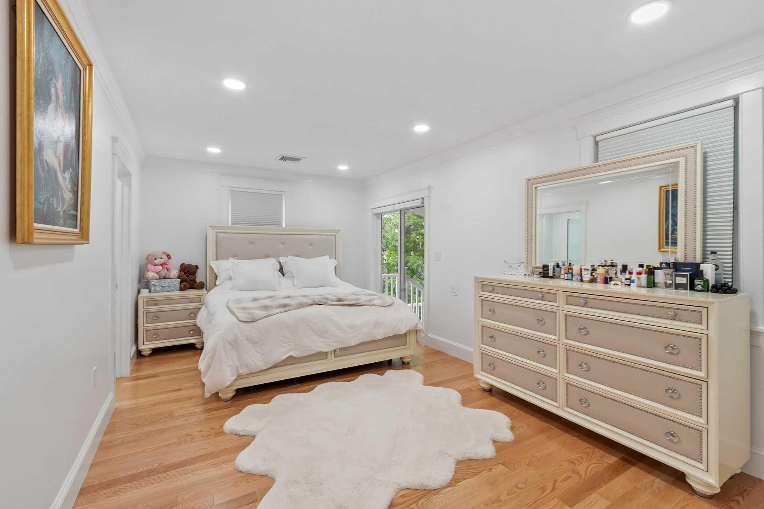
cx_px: 382
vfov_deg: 77.3
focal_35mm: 15
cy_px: 254
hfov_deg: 100.4
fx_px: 318
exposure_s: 1/2.5
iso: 320
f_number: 8
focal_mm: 10
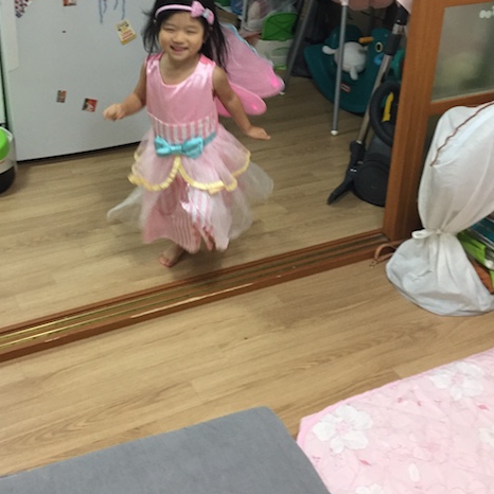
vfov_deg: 37.5
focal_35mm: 44
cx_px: 207
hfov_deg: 38.2
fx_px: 710
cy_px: 127
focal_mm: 4.15
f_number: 2.2
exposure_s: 1/30
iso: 125
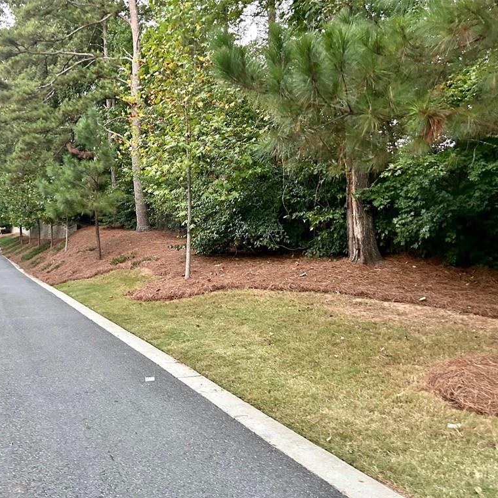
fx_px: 505
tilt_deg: +4.5
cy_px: 251
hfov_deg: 52.4
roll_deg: +2.2
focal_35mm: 31
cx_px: 215
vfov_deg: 52.5
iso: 500
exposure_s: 1/60
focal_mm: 5.7
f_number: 1.5
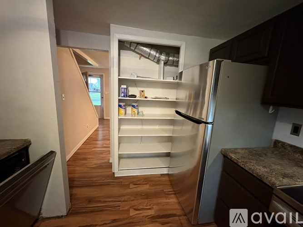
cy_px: 114
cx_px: 152
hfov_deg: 102.1
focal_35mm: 14
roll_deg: -2.4
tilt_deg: -9.7
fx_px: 123
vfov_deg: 85.7
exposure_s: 1/40
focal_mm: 2.22
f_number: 2.2
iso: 1000
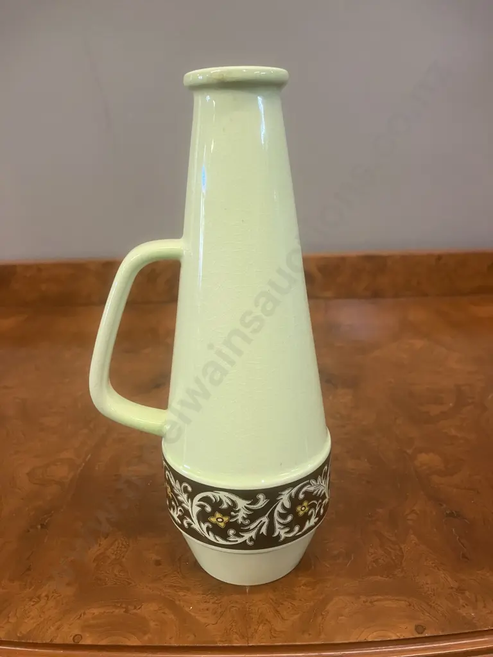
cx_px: 246
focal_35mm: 28
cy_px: 328
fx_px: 532
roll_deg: +1.0
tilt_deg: -19.0
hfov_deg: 49.7
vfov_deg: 63.4
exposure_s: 1/50
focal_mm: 3.99
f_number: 1.8
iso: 160
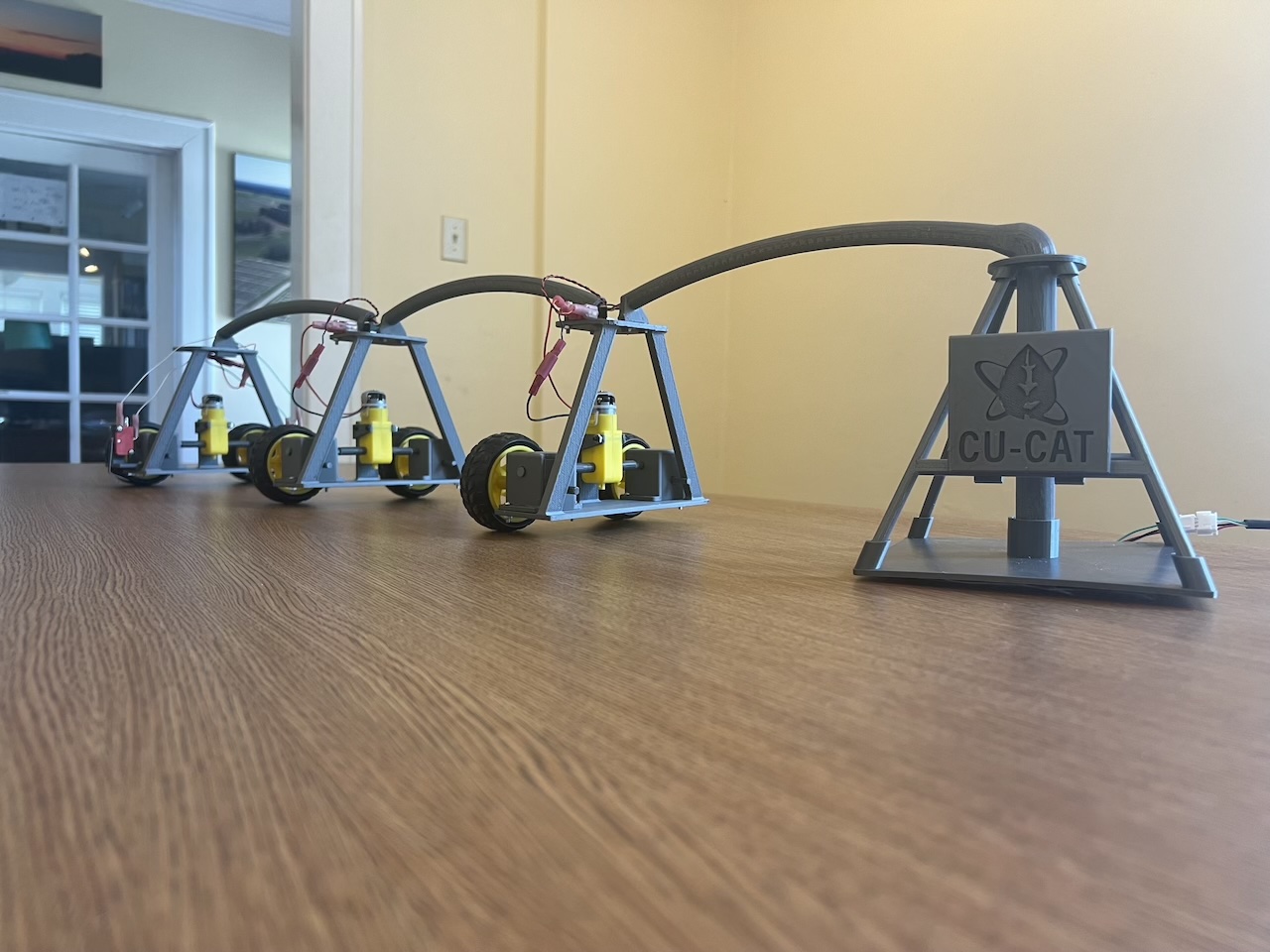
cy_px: 476
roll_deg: -0.9
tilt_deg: -2.2
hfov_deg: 67.3
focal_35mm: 26
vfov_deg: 53.1
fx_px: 954
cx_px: 635
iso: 80
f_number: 1.5
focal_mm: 5.7
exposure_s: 1/60
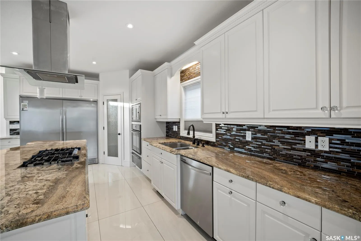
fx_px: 135
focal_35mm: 14
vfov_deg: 83.2
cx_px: 180
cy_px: 120
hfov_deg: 106.3
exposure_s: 1/2
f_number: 9
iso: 320
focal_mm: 9
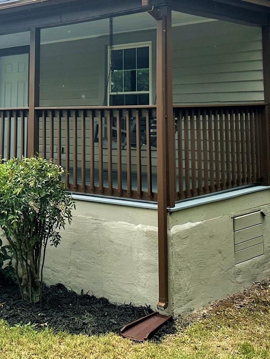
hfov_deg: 25.1
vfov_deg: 32.6
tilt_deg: +6.8
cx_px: 43
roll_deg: -0.8
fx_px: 592
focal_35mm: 57
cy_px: 58
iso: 80
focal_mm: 6.86
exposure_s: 1/1304
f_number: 1.78
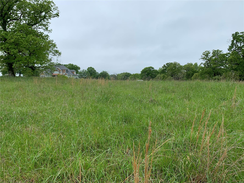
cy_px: 92
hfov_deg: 67.3
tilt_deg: +0.1
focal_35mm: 26
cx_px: 122
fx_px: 183
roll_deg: -0.5
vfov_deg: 53.1
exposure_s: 1/1100
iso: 25
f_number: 1.8
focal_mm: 4.25
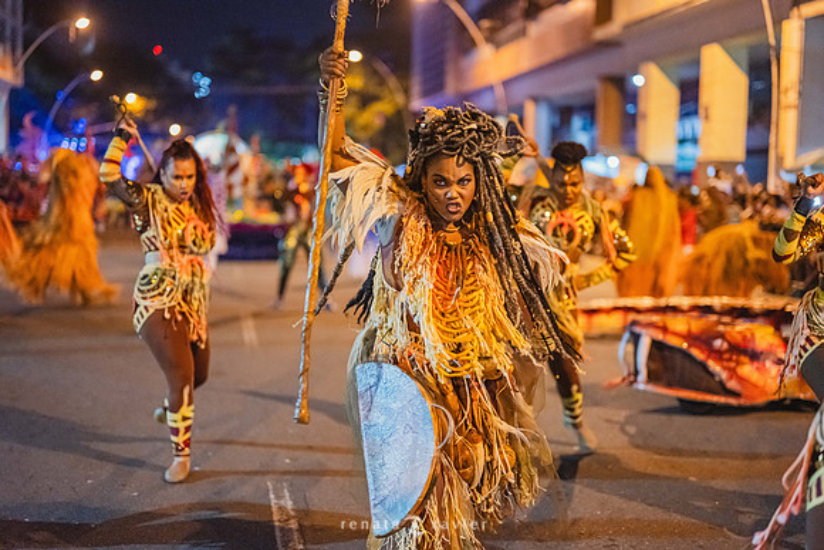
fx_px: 1145
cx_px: 412
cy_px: 275
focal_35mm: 50
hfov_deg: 39.6
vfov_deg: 27.0
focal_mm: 50
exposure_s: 1/320
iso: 6400
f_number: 1.2
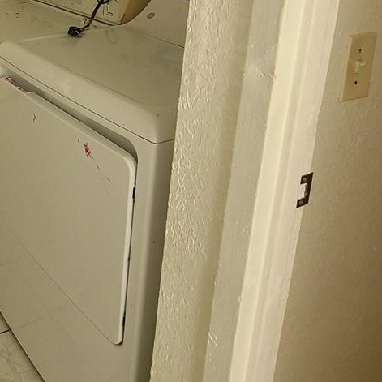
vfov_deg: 39.5
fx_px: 487
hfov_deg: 36.7
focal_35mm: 39
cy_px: 32
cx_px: -30
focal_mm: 2.2
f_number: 2.2
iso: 200
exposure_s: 1/59
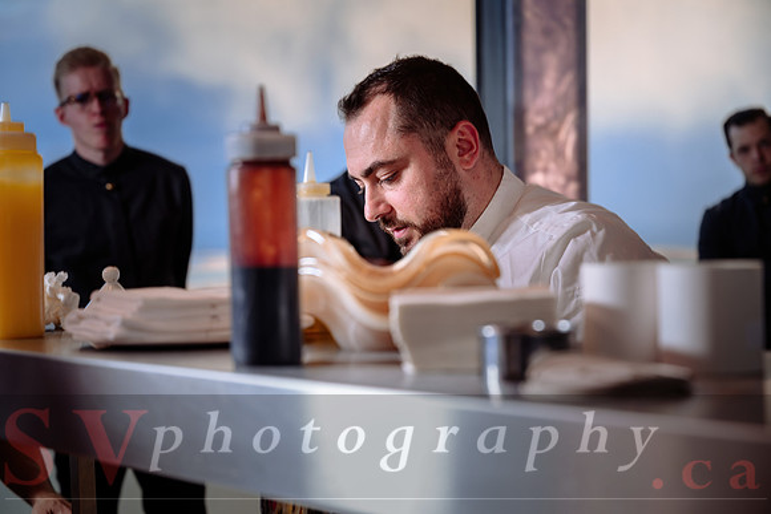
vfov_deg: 19.5
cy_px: 257
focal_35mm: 70
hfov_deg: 28.8
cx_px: 386
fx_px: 1499
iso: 100
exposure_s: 1/80
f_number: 4
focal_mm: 70
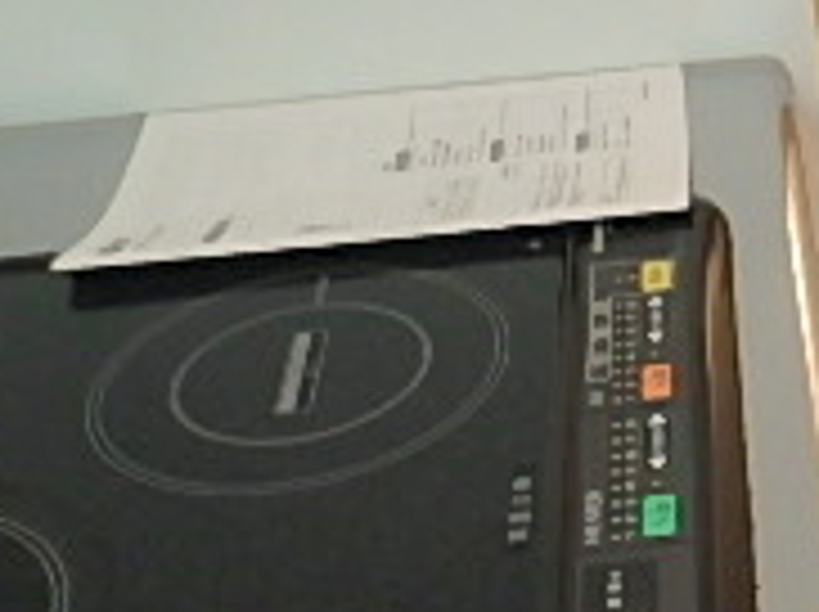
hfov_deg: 22.6
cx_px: 1156
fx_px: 1749
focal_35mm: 74
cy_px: 783
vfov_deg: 18.5
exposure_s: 1/30
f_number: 3.5
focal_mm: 3.7
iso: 250
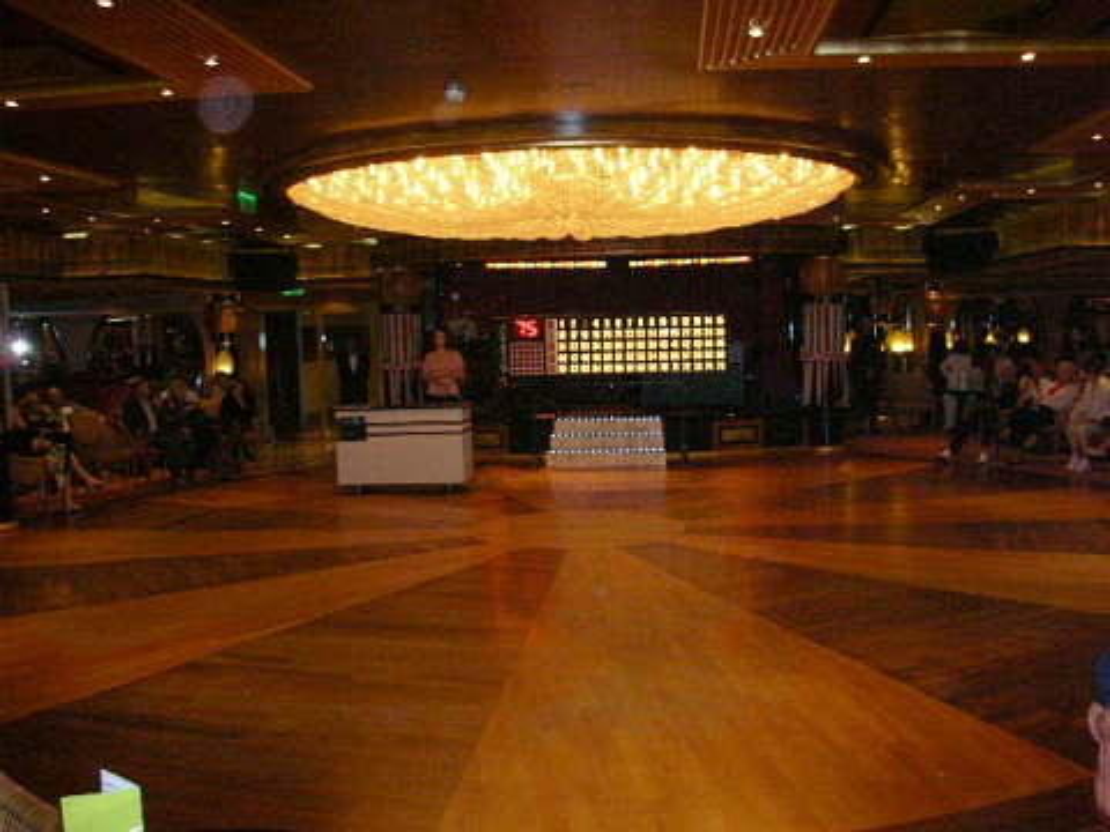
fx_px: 1122
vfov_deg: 40.7
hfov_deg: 52.6
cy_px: 416
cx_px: 555
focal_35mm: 35
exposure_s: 1/60.1
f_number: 3
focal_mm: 5.8
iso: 200
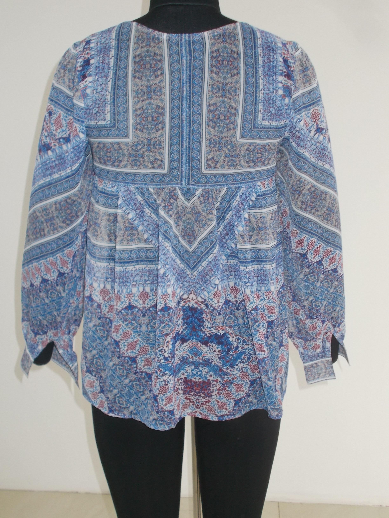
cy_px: 259
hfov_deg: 36.8
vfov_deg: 47.9
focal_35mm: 39
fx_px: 584
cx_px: 194
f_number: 3.9
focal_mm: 6.9
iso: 200
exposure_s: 1/30
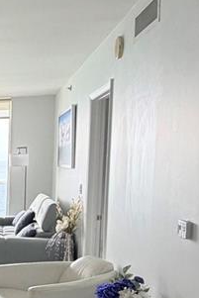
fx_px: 480
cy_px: 204
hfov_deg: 17.4
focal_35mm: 58
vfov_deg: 34.1
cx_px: -191
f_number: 2.2
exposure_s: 1/121
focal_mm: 2.22
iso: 160
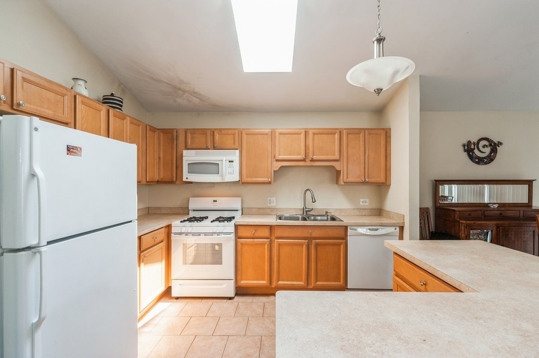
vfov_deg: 73.6
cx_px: 270
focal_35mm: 16
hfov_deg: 96.8
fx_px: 239
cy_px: 179
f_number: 8
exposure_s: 1/20
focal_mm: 16
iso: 200
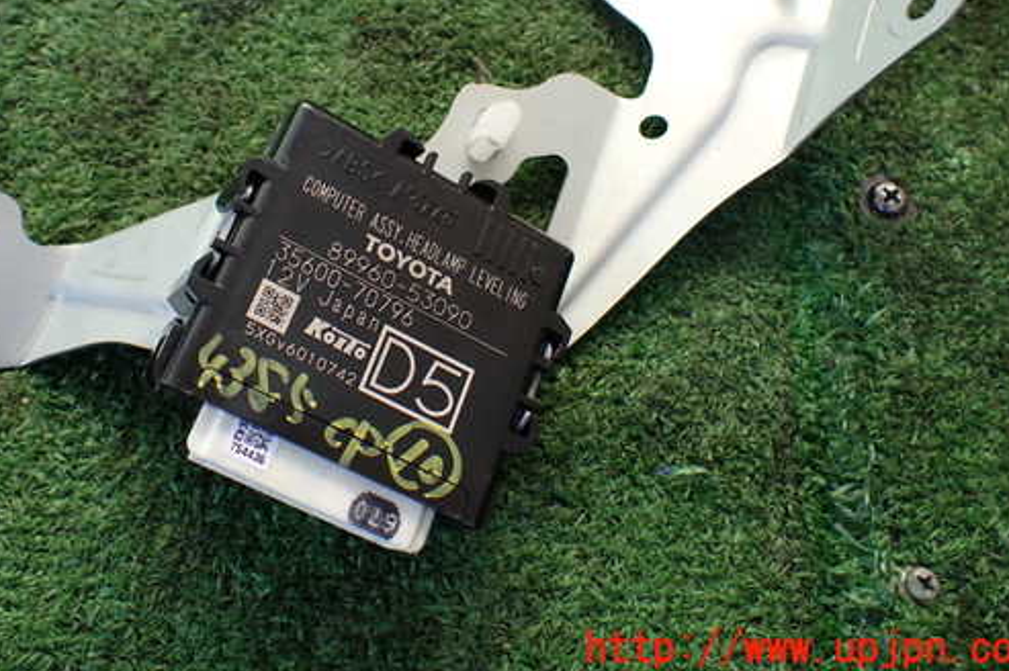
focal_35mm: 38
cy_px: 215
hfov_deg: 50.6
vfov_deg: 34.6
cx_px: 434
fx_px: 1064
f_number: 2.3
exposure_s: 1/125
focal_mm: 5.4
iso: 200
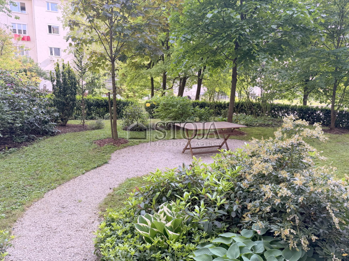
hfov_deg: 71.6
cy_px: 130
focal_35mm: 24
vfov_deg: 56.8
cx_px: 174
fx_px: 242
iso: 100
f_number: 1.78
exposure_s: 1/336
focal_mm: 6.76
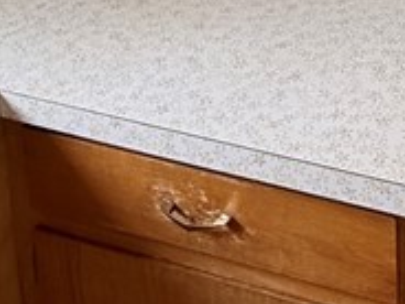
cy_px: -304
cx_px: 475
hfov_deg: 23.1
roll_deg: +0.3
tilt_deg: -11.1
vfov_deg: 15.2
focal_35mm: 78
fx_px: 913
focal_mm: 2.22
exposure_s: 1/99
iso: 80
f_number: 2.2
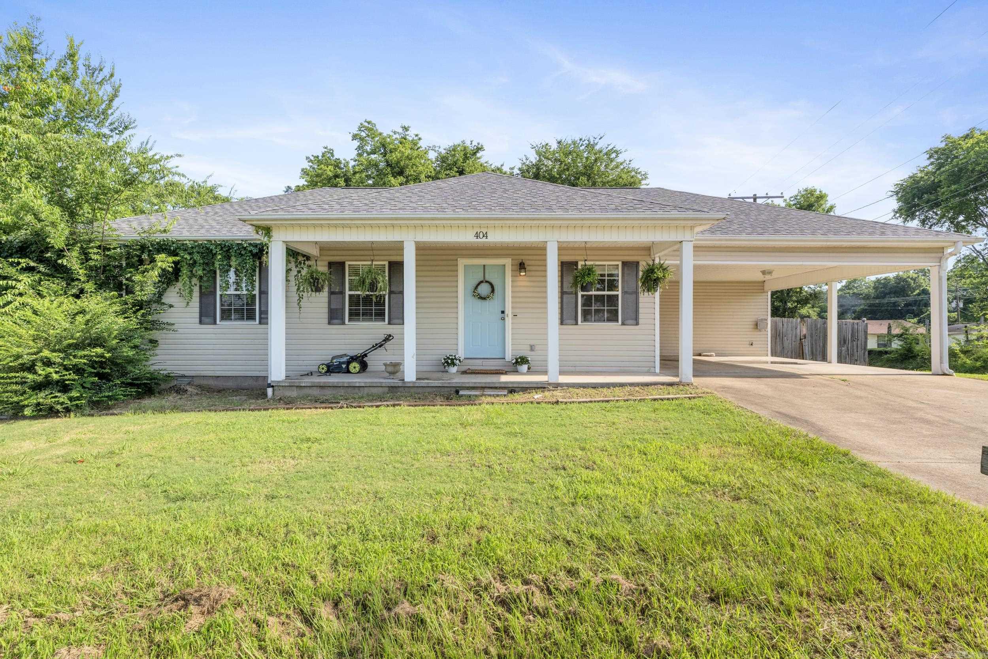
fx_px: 473
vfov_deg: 69.7
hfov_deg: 92.4
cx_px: 494
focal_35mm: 17
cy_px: 330
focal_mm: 11.5
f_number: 8
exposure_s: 1/125
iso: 250
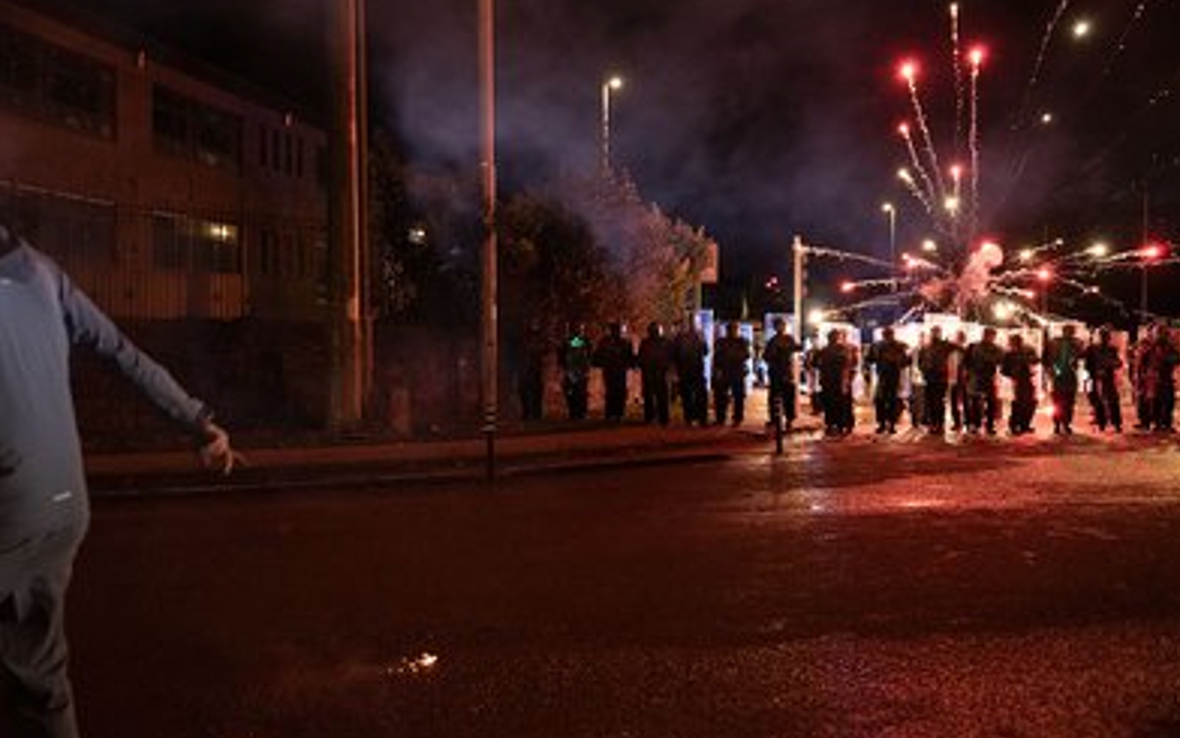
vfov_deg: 25.8
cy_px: 387
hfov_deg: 40.3
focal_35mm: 50
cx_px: 596
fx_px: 1608
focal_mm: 48
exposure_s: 1/200
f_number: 2.8
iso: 8000
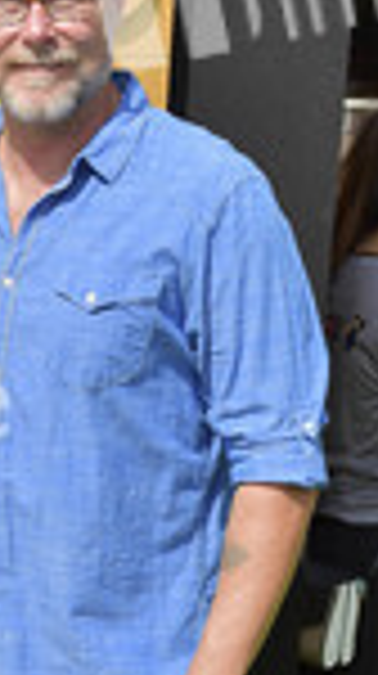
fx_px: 2199
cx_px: -88
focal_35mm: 123
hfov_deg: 9.7
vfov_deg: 17.1
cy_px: 639
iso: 200
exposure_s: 1/320
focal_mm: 44
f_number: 6.3
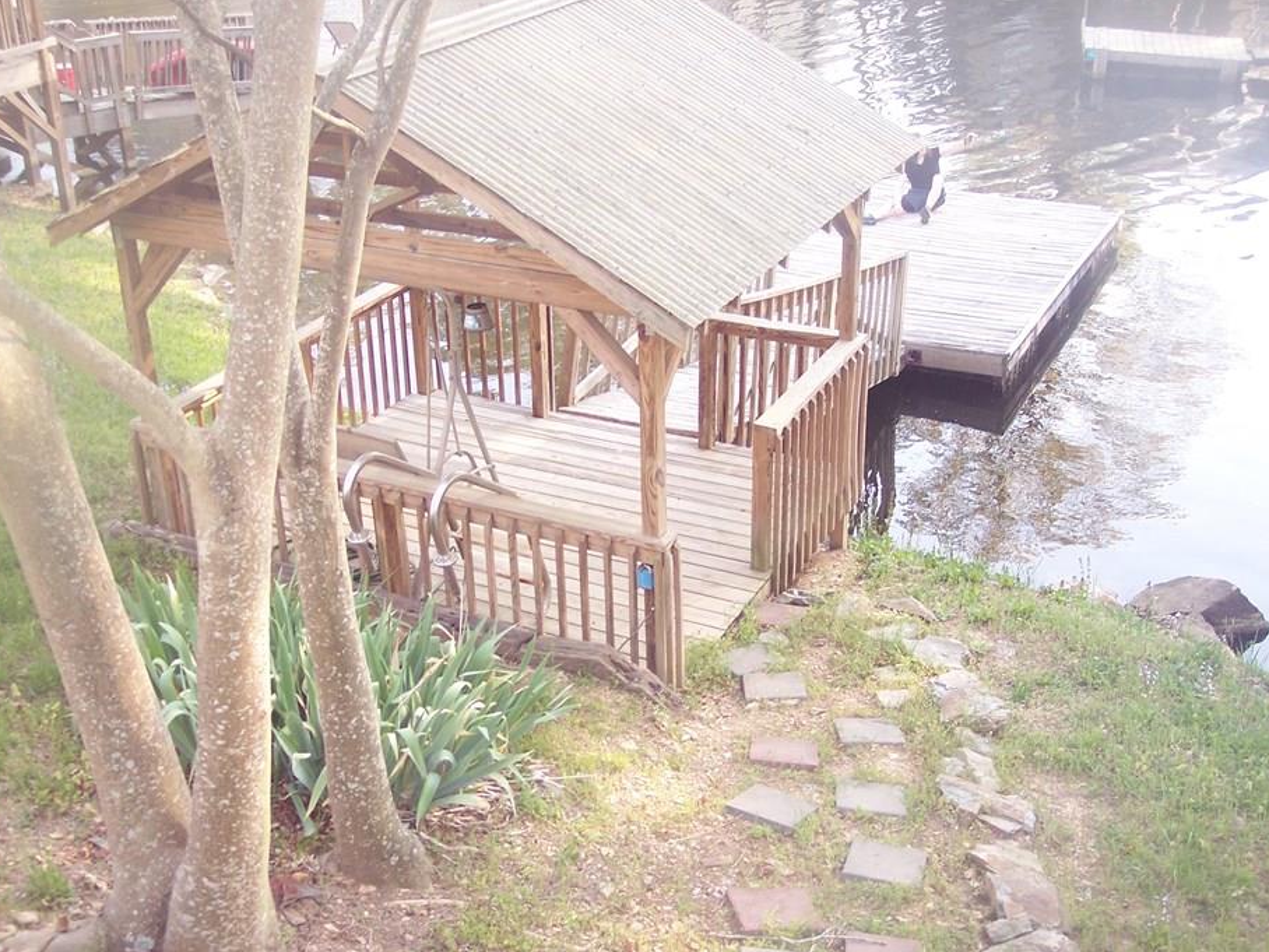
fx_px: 1613
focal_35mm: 44
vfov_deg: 32.9
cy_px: 463
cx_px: 588
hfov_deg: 42.9
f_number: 2.8
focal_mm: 8
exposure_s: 1/90
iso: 140
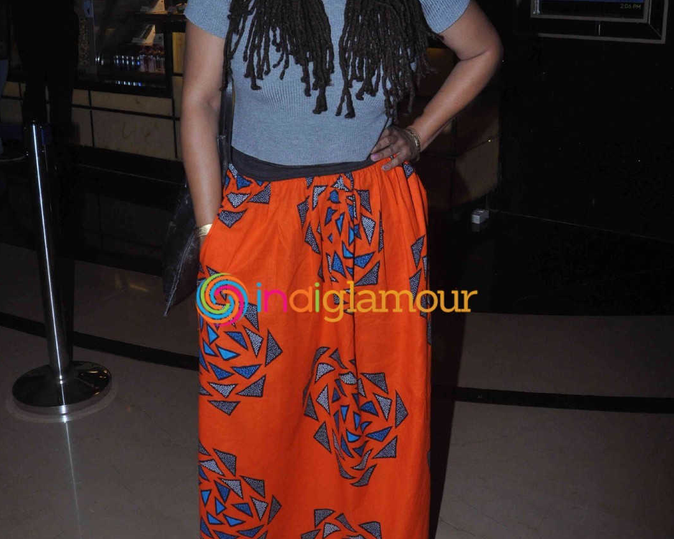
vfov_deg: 33.3
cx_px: 336
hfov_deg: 41.4
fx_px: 892
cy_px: 173
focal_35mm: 45
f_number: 11
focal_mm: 21
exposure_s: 1/250
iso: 640
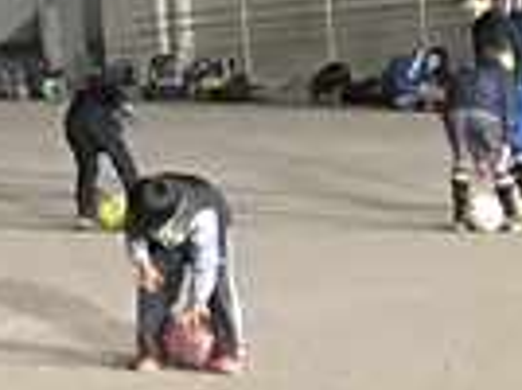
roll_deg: +0.8
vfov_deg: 6.6
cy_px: -566
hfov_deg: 8.2
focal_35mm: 214
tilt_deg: +10.6
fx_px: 3221
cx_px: -896
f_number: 1.8
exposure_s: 1/17
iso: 100
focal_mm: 3.99
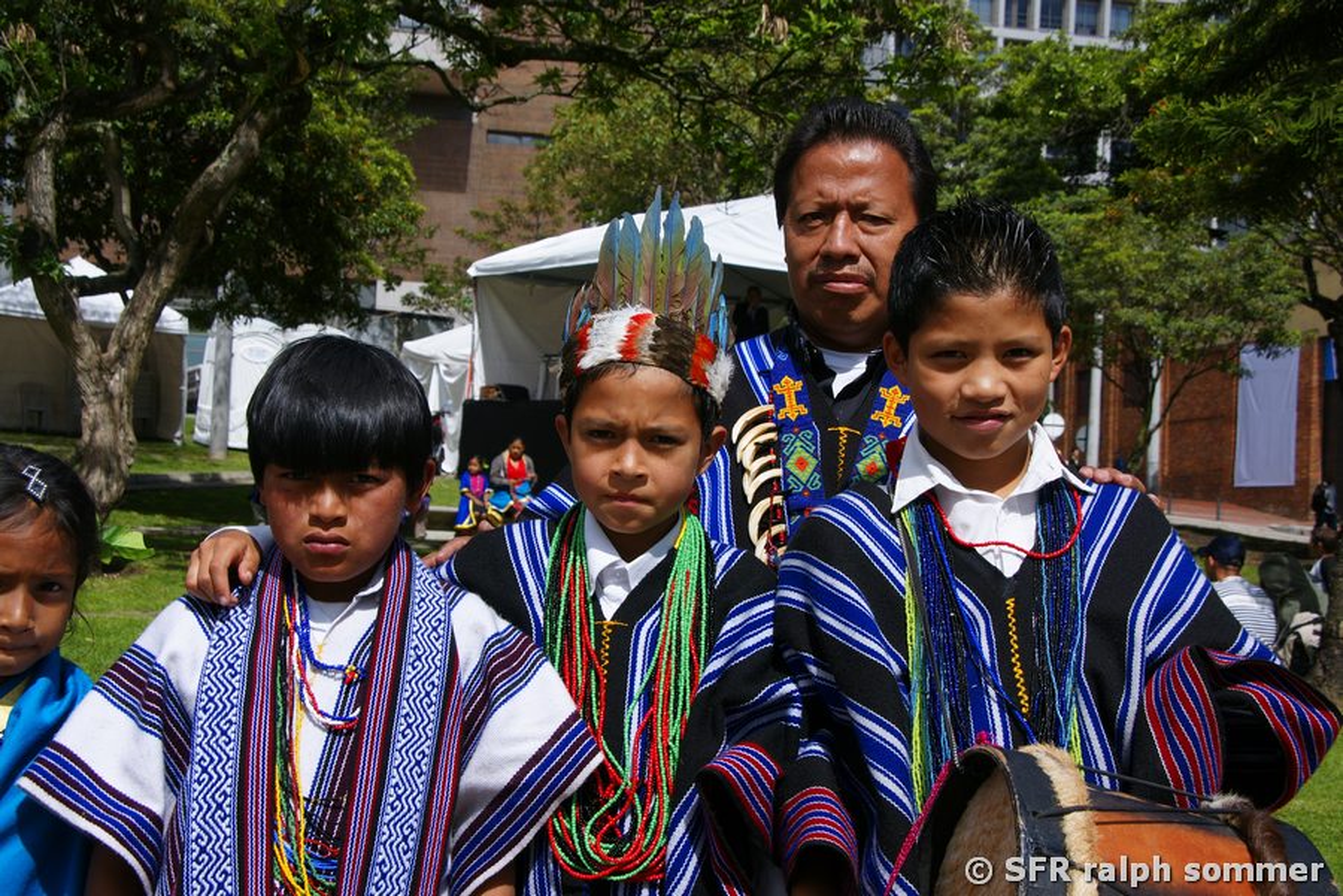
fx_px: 1679
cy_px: 448
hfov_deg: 43.6
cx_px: 672
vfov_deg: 29.9
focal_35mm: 45
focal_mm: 30
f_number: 8
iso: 200
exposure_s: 1/640
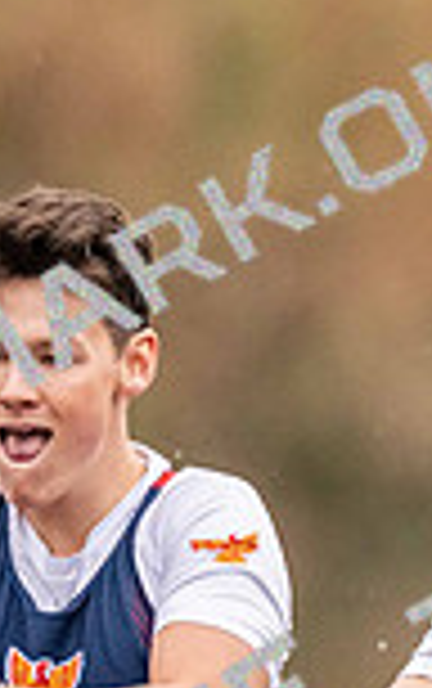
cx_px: 1089
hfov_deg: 0.6
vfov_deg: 0.9
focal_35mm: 2320
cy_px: 582
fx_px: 43580
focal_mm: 600
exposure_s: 1/2500
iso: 4500
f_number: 4
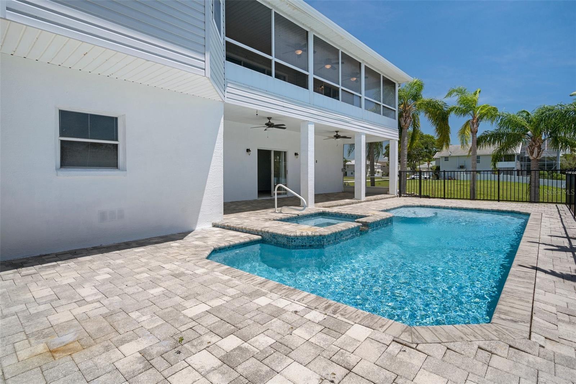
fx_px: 288
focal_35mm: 18
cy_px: 192
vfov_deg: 67.4
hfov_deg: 90.0
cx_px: 288
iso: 320
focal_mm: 18
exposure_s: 1/320
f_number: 8
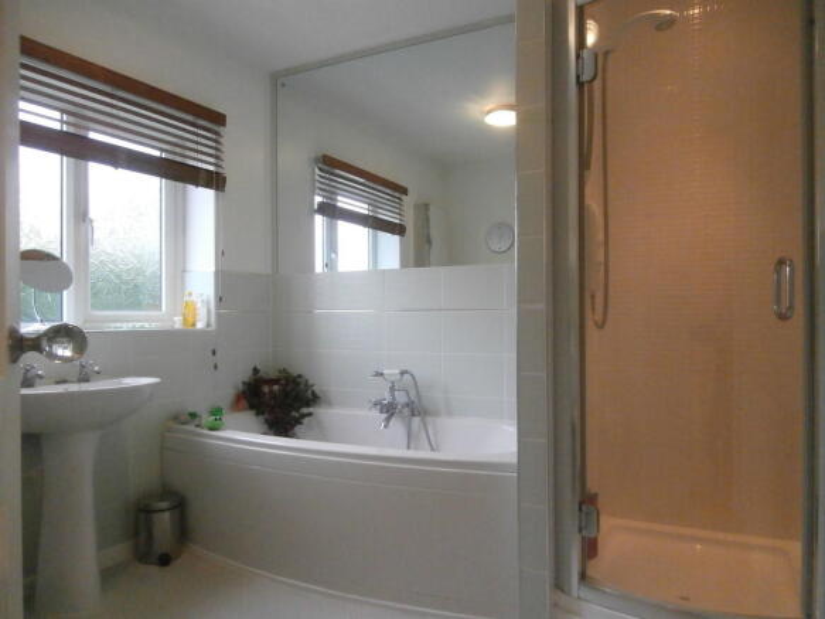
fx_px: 572
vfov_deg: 56.8
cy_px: 310
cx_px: 412
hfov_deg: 71.6
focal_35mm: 24
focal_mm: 4.2
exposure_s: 1/40
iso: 800
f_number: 3
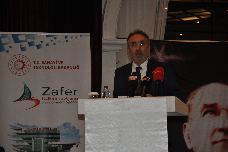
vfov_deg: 8.7
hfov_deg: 13.1
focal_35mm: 158
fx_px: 996
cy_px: 76
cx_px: 114
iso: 800
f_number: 5.6
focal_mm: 105
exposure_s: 1/60
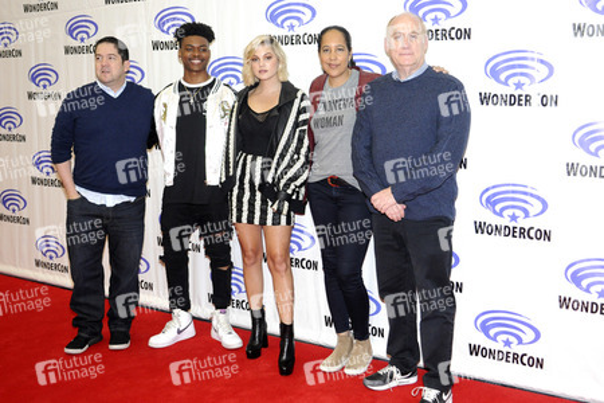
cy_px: 202
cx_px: 302
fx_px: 604
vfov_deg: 36.9
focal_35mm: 36
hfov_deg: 53.1
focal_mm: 24
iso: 1250
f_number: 4.5
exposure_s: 1/250
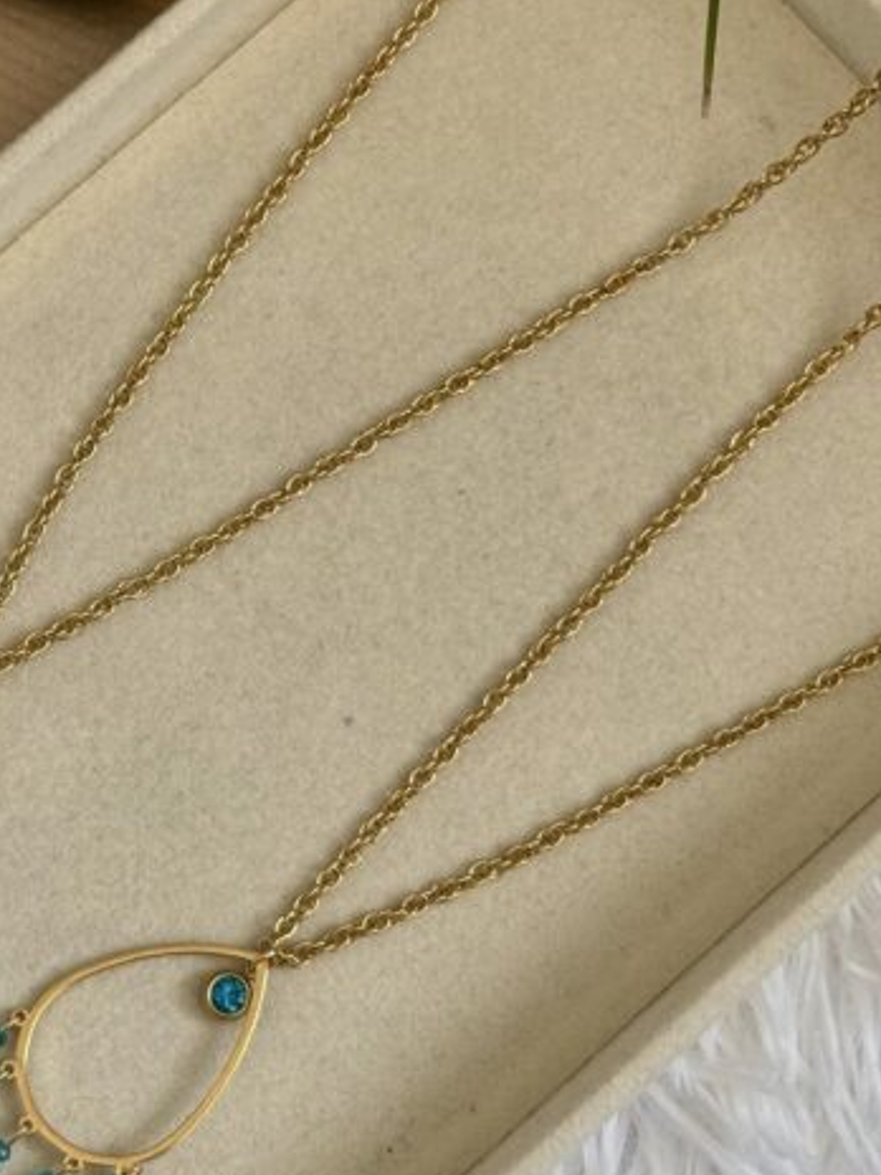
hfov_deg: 13.8
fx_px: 3597
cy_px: 463
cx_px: 73
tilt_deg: -68.6
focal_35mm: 106
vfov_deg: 18.5
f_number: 1.78
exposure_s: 1/108
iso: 100
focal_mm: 6.76
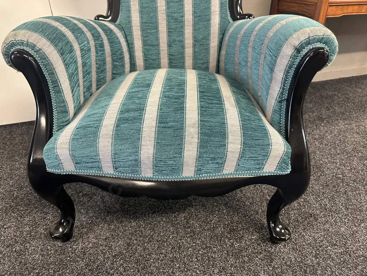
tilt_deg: -31.7
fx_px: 254
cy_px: 138
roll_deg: +0.3
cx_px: 184
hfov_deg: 71.6
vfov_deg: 56.8
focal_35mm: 24
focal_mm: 6.86
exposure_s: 1/50
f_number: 1.78
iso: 400
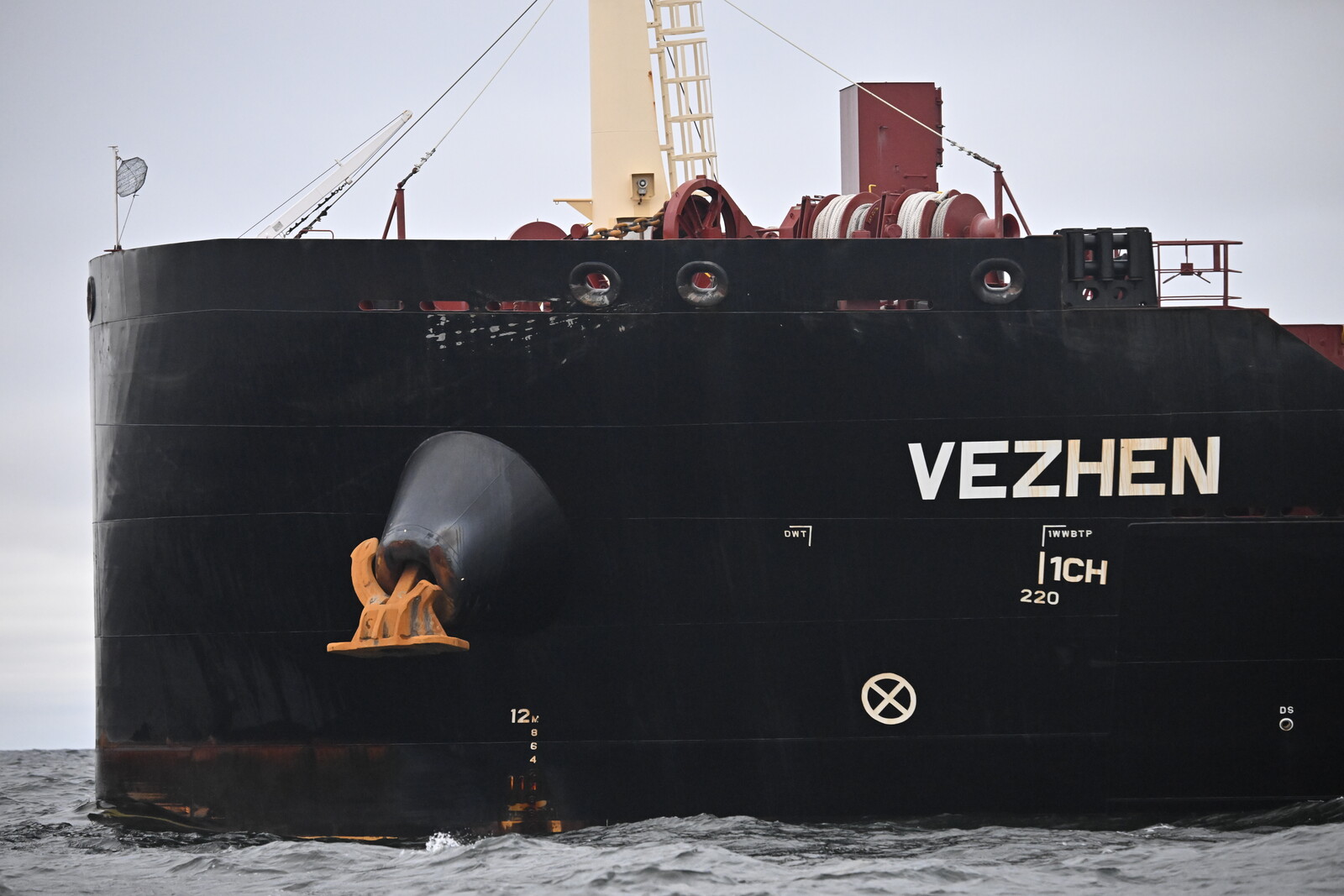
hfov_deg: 9.8
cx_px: 672
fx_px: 7840
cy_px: 448
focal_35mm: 210
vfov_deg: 6.5
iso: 5600
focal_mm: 210
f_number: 5
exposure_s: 1/500
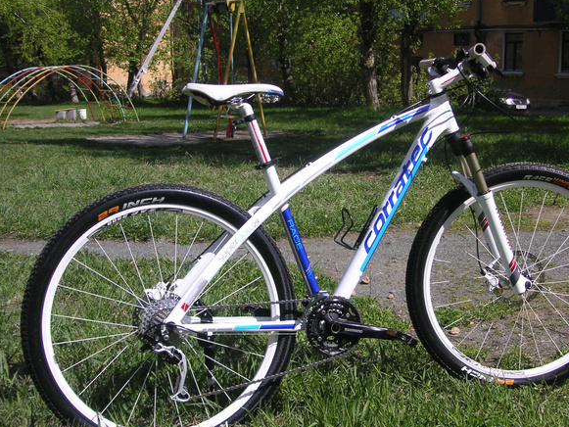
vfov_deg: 30.9
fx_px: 773
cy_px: 228
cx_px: 324
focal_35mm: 47
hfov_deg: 40.3
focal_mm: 6.5
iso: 50
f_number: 6.7
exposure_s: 1/180
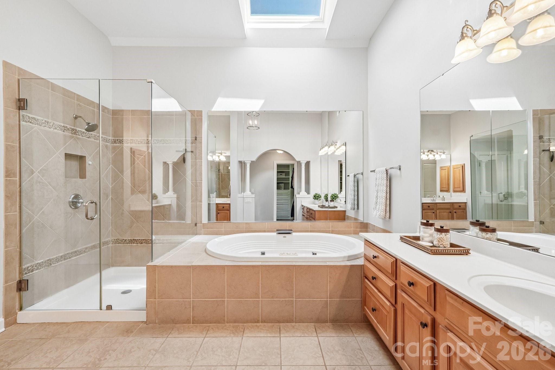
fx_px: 243
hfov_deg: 97.6
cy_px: 185
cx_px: 278
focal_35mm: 16
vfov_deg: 74.6
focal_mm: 10.5
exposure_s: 1/15
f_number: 8
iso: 400
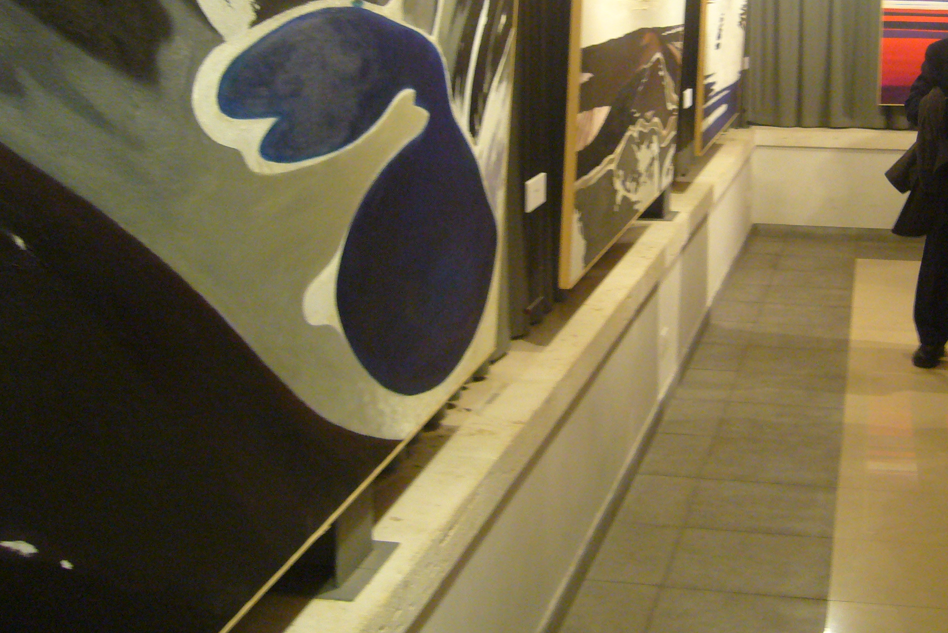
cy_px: 139
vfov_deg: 24.7
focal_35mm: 54
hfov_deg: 36.6
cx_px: 597
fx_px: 1422
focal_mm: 5.8
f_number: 2.8
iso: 200
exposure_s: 1/8
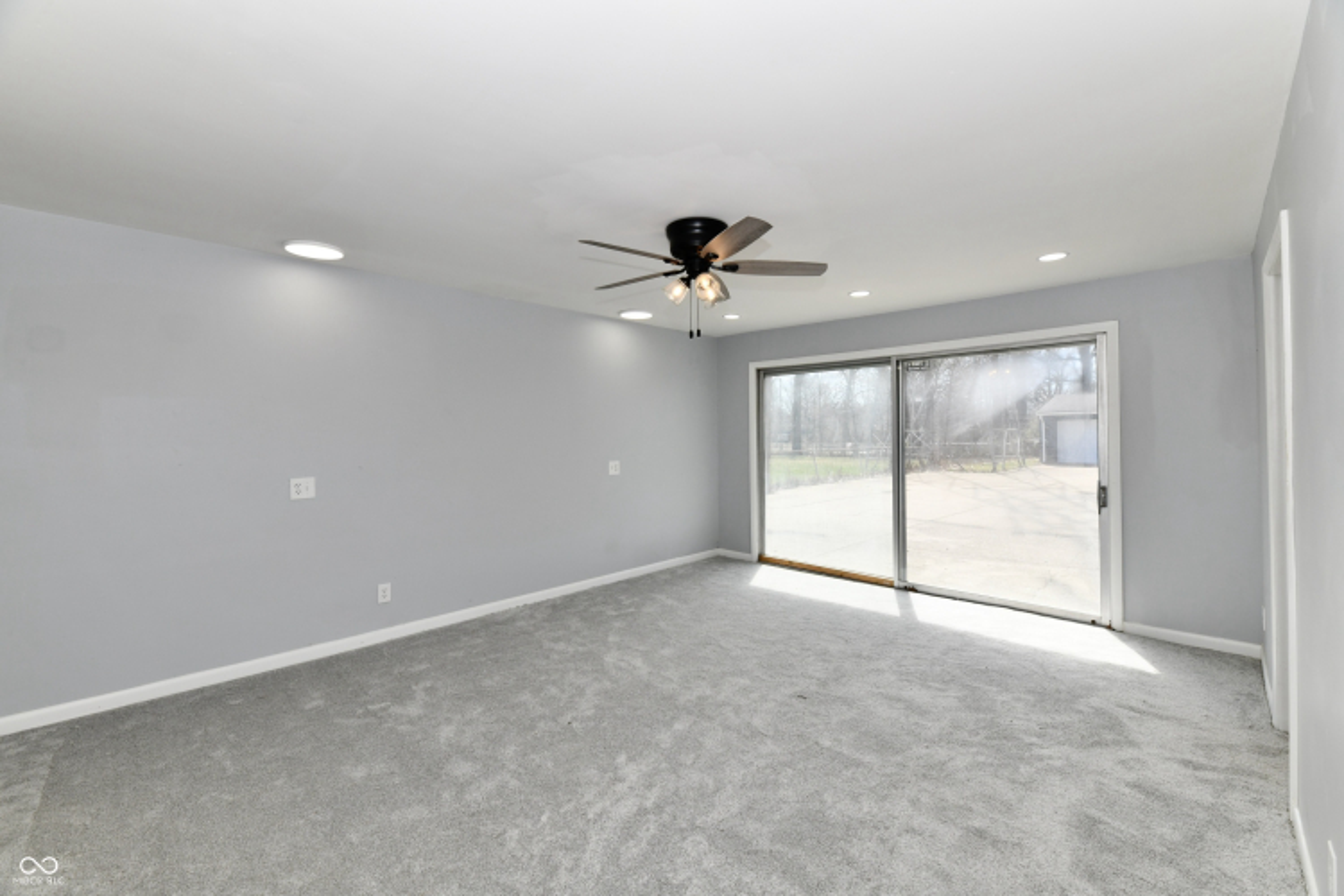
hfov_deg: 104.3
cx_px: 672
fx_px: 523
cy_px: 448
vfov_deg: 81.2
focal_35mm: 14
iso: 640
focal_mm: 14
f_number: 13
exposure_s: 1/250
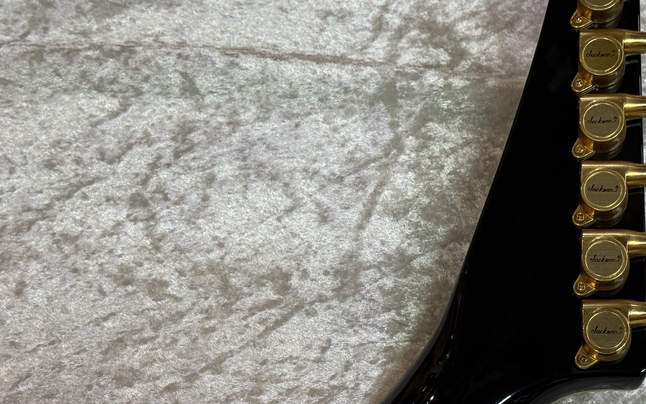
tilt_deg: -60.0
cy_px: 227
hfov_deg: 25.1
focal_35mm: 82
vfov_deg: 15.9
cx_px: 440
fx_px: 1444
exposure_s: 1/60
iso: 100
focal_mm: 6.76
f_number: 1.78
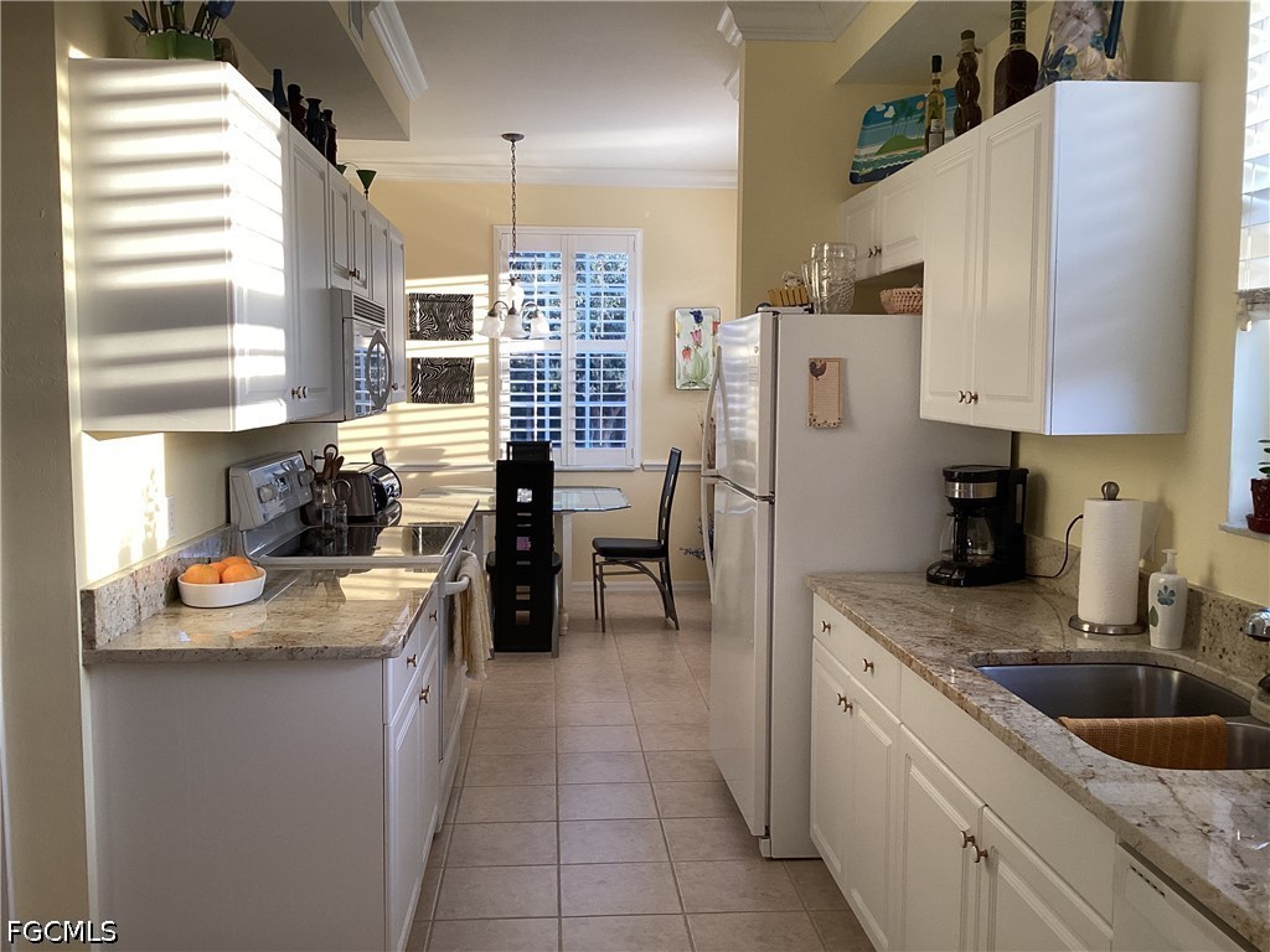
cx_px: 635
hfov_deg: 58.4
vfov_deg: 45.4
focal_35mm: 31
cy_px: 476
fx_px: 1137
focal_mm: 3.3
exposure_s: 1/60
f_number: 2.4
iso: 64
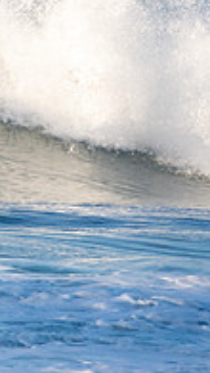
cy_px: 68
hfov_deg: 0.5
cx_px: -304
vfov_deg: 0.9
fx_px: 23095
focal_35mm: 2338
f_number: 5.6
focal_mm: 500
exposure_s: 1/1250
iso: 500
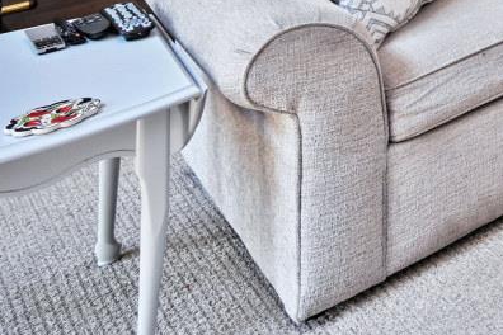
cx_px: 902
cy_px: -287
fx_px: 740
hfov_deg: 22.3
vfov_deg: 18.9
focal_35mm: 53
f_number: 4
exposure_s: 1/60
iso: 220
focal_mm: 14
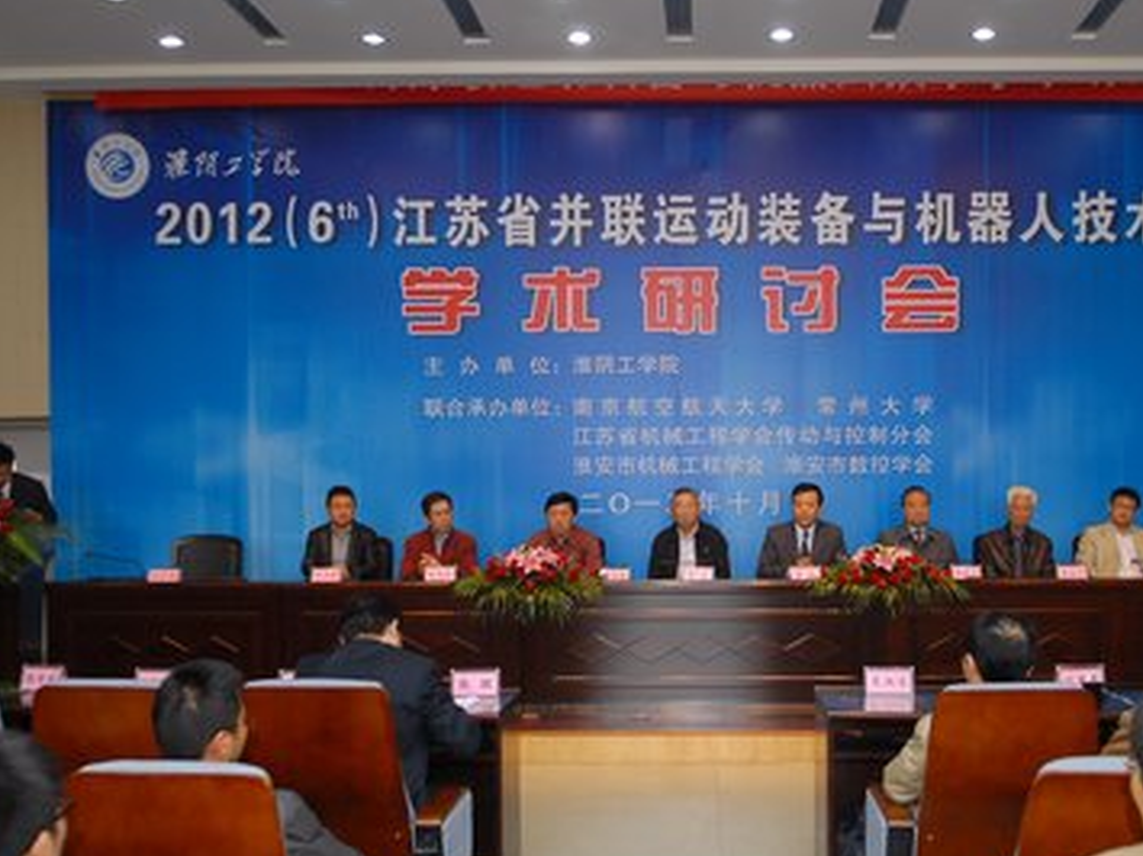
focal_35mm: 39
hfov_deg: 47.9
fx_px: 1277
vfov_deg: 37.0
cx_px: 692
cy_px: 512
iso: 400
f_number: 2.8
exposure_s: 1/80
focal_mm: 19
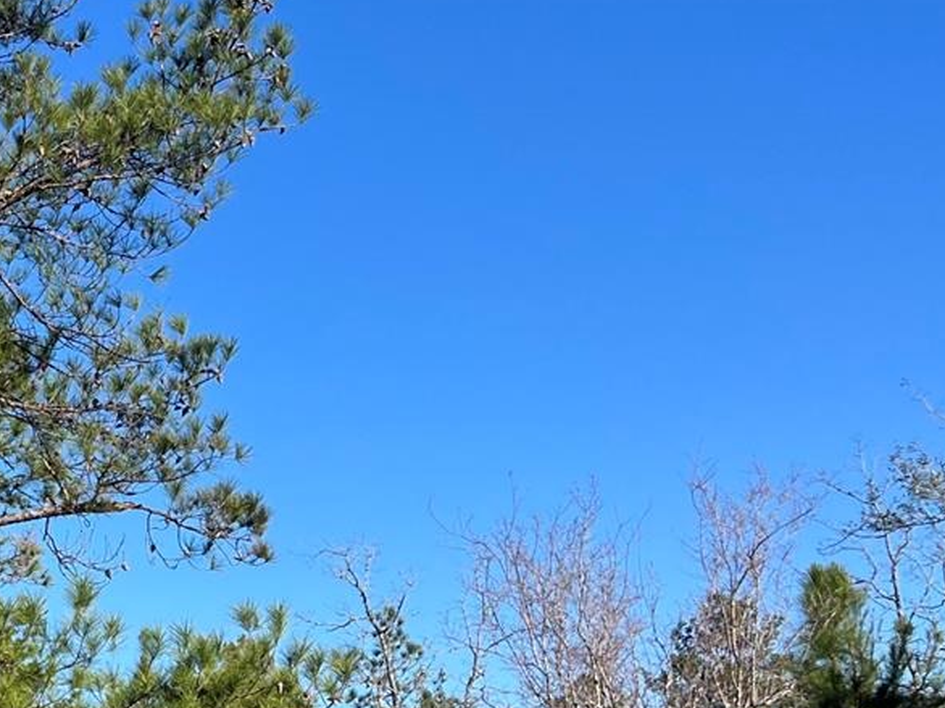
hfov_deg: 23.9
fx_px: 1937
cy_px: 481
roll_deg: +4.5
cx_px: -300
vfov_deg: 20.6
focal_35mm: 71
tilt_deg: +18.1
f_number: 1.6
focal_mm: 5.1
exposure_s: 1/2137
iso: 50
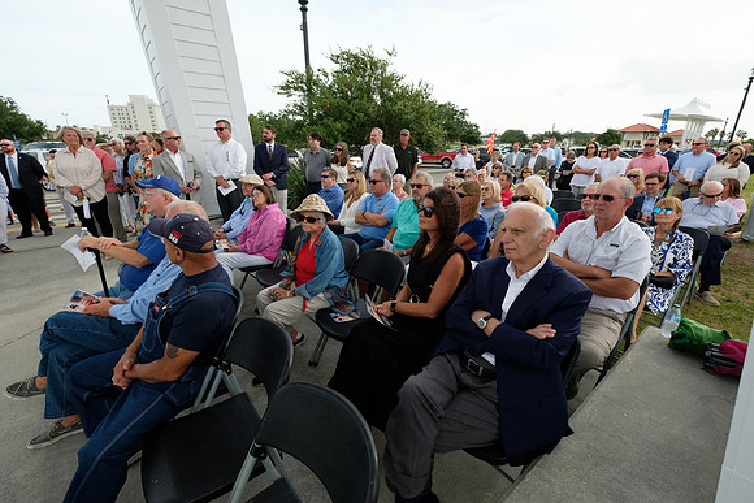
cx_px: 377
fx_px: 314
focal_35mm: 15
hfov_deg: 100.4
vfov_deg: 77.4
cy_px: 252
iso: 250
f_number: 5.6
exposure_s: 1/500
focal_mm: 10
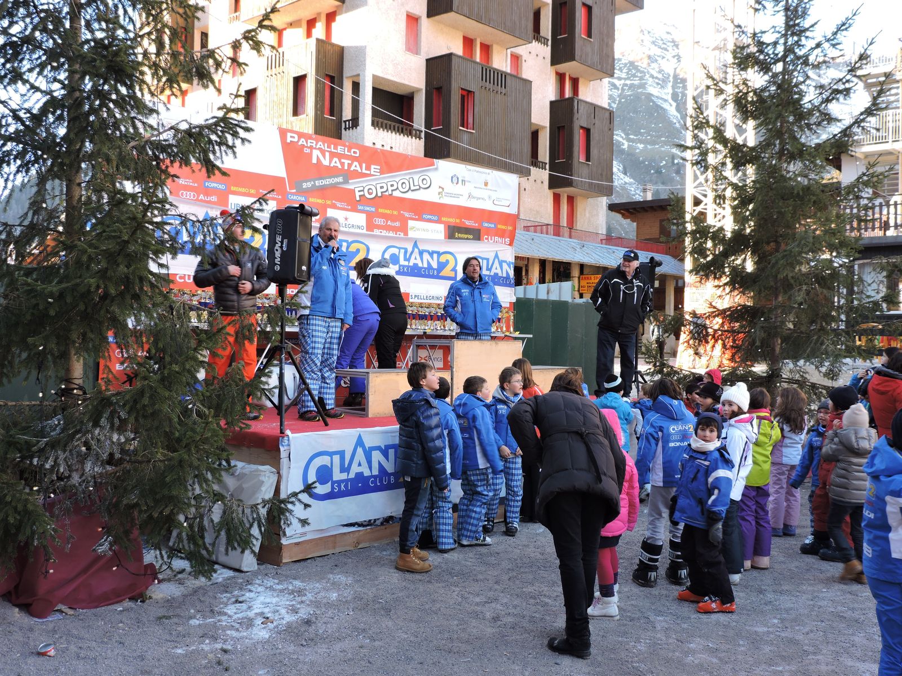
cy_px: 338
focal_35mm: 35
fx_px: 912
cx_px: 451
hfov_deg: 52.6
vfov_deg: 40.7
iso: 100
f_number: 3.3
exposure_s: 1/50
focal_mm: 6.2
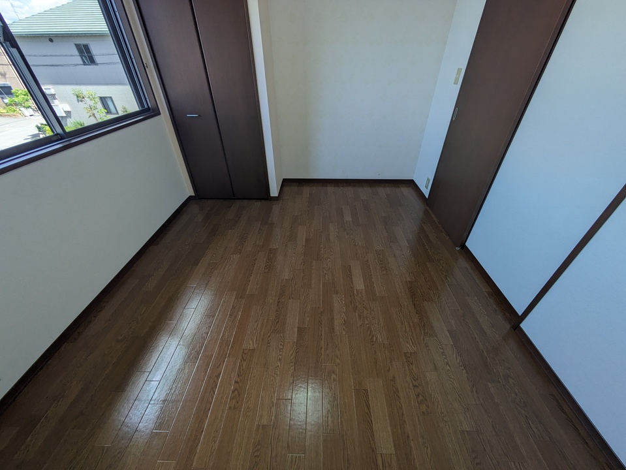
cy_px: 235
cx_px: 313
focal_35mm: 14
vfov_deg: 85.7
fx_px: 253
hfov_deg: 102.0
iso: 42
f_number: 2.2
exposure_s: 1/188
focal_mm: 1.83
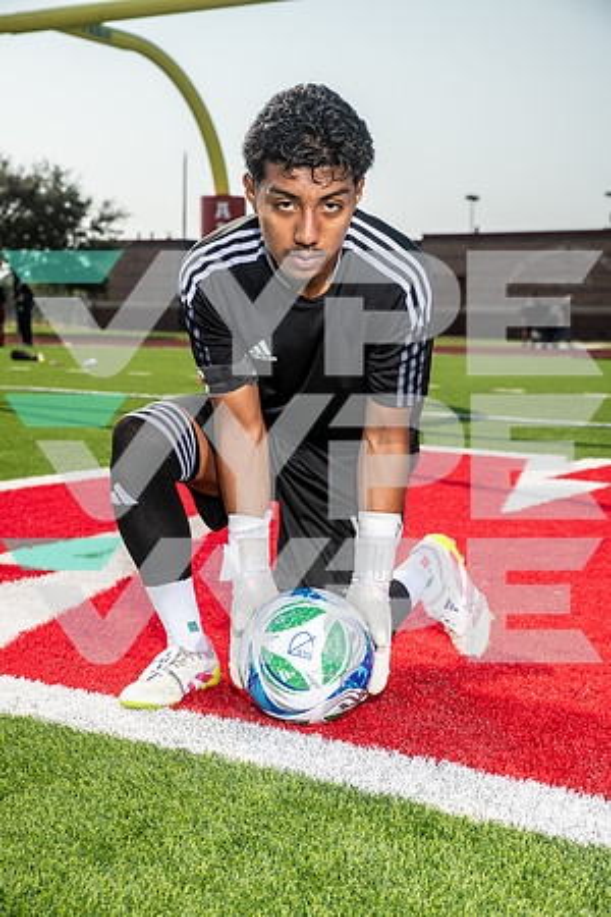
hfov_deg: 24.6
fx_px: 1400
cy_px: 458
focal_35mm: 55
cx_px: 306
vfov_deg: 36.2
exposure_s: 1/400
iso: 100
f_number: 6.3
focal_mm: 55
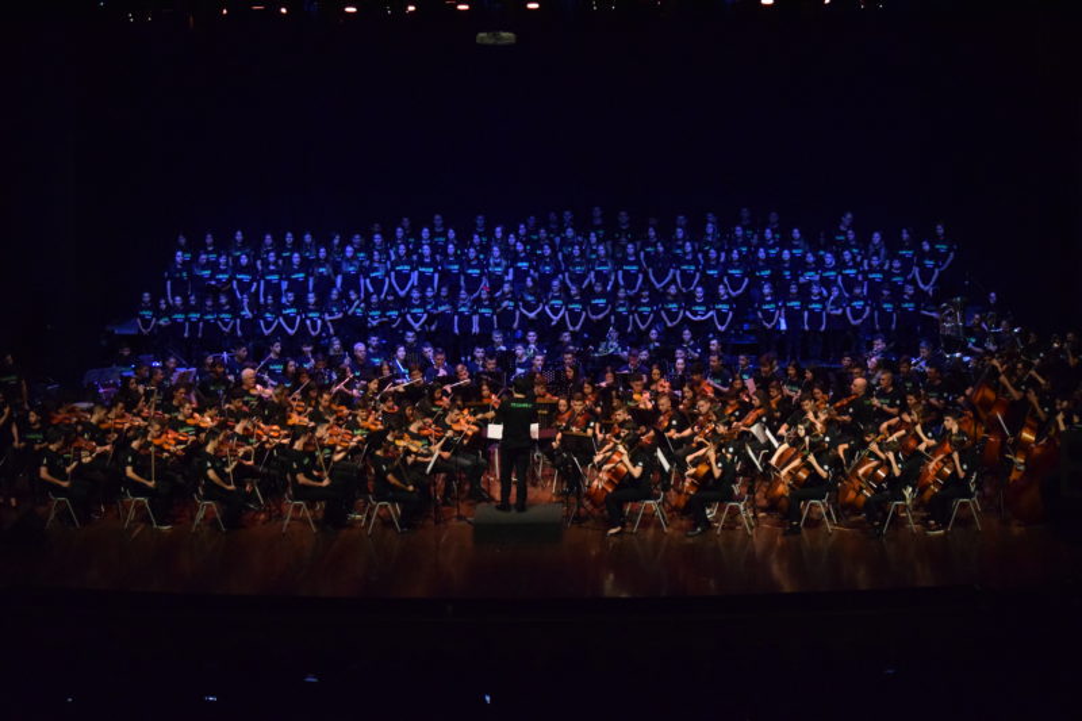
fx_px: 2794
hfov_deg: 21.9
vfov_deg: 14.7
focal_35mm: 93
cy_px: 360
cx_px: 541
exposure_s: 1/640
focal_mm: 62
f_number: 4.5
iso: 6400
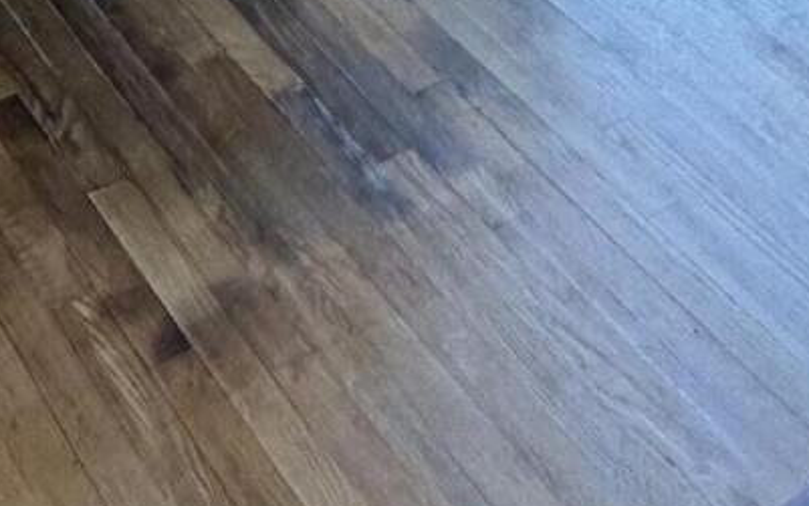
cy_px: -1159
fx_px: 1632
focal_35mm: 74
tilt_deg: +1.7
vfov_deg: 10.2
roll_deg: -1.1
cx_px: -4
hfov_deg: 26.3
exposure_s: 1/120
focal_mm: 2.22
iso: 250
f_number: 2.2
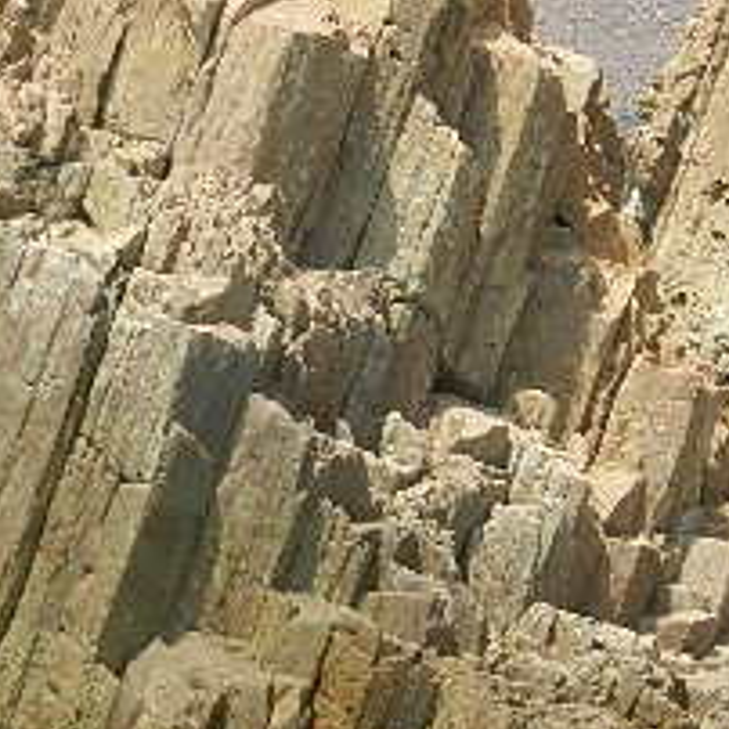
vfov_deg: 5.1
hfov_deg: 5.1
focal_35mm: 344
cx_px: 253
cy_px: 487
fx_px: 8196
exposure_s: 1/800
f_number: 5.1
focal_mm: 22.2
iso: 160
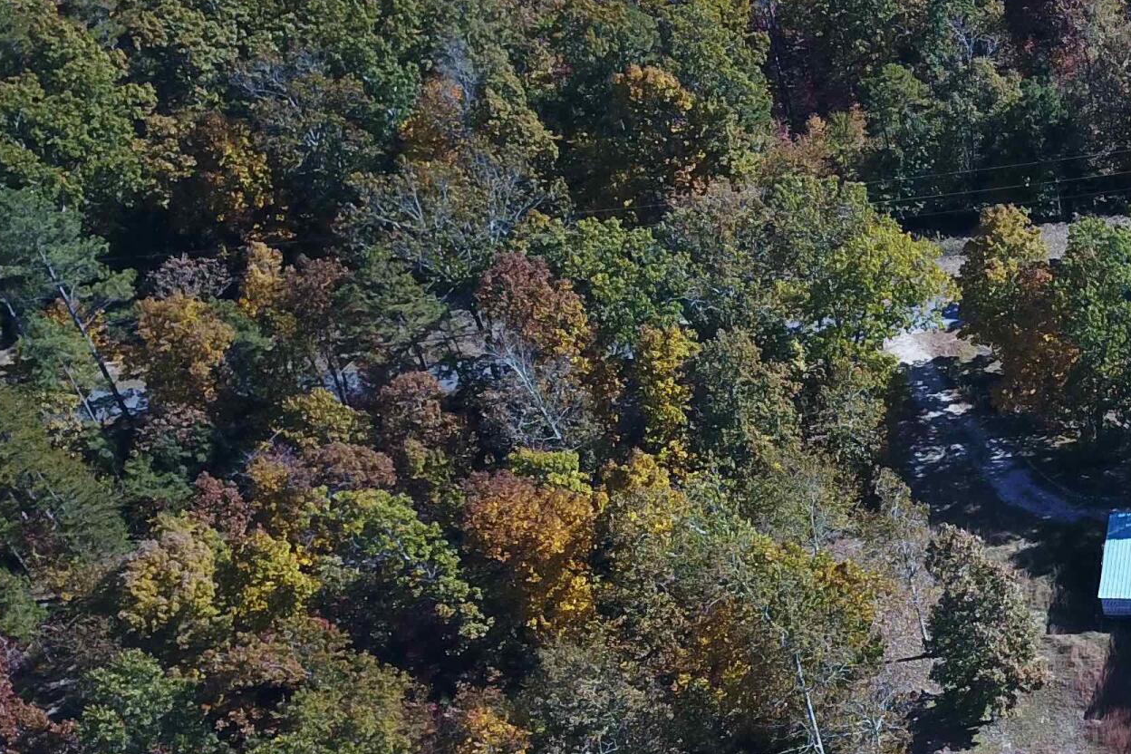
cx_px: 1338
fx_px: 2042
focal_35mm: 65
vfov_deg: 20.8
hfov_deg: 27.4
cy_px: 536
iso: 100
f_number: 2.2
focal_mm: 4.73
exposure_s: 1/1000
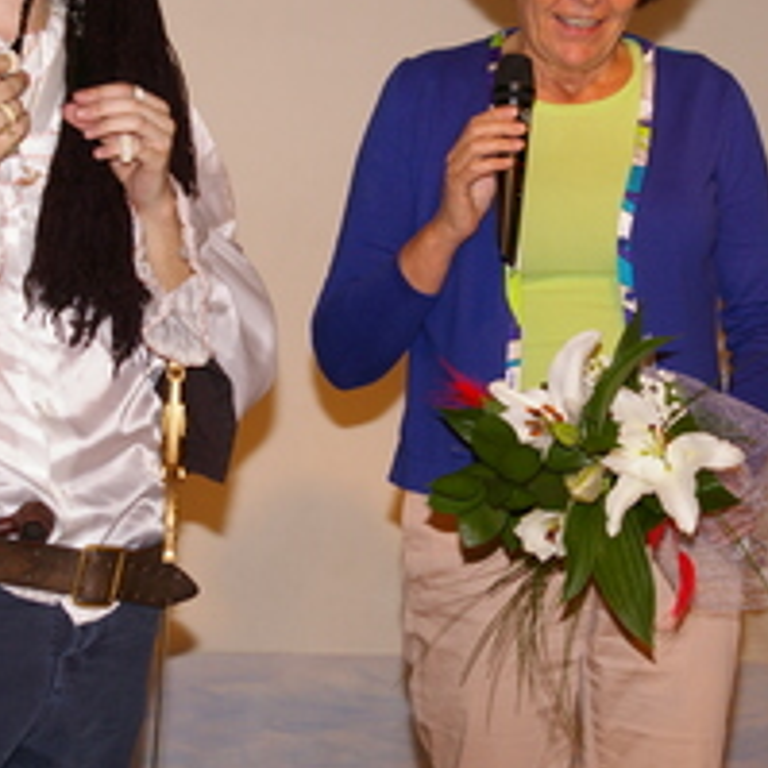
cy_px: 245
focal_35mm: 115
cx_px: 351
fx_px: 2887
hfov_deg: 15.2
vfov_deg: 15.1
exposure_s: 1/125
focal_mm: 40
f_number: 8
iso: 400
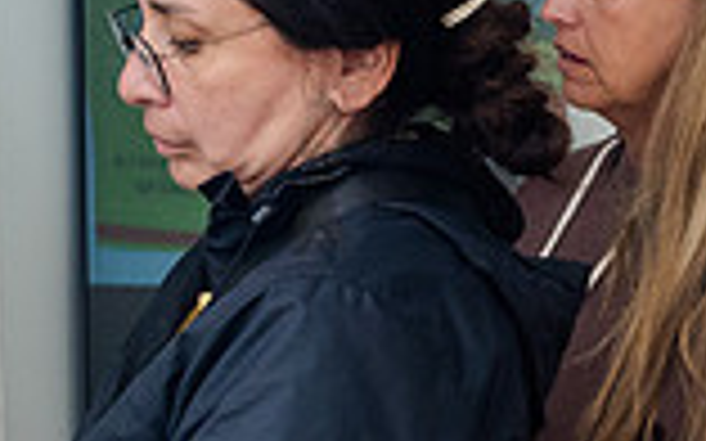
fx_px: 3347
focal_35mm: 174
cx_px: 594
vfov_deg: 7.5
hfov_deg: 12.0
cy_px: 380
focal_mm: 35
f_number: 5.6
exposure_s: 1/200
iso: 1250
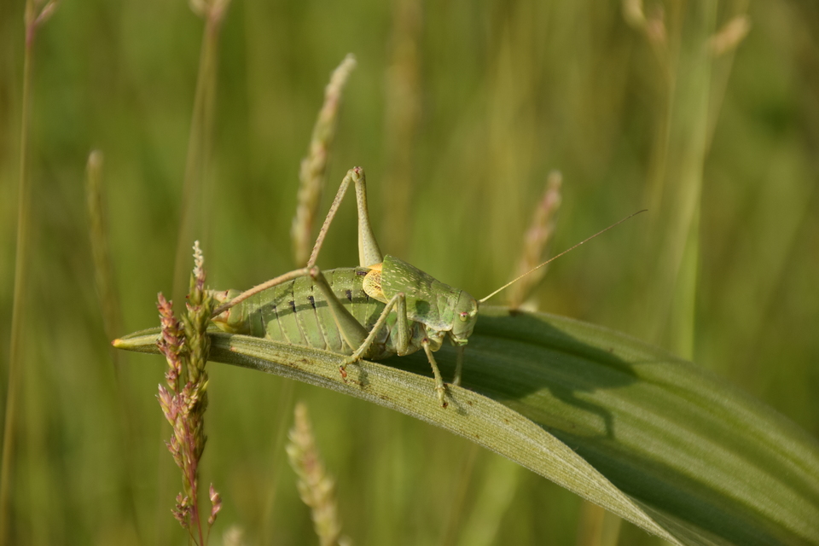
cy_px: 273
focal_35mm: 210
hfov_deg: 9.8
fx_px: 4777
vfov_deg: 6.5
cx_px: 410
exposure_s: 1/1600
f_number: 8
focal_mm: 140
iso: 400
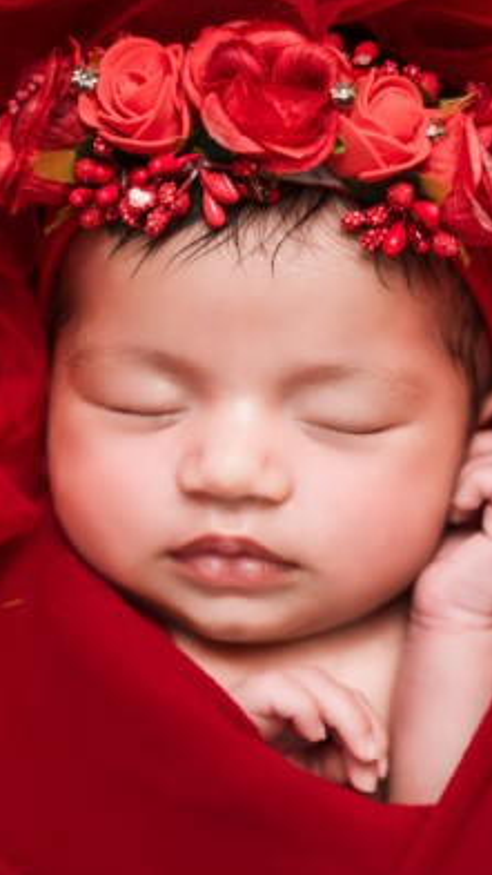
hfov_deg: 10.1
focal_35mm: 120
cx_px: 265
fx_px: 2784
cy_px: 501
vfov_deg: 17.9
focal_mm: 75
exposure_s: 1/160
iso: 800
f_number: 4
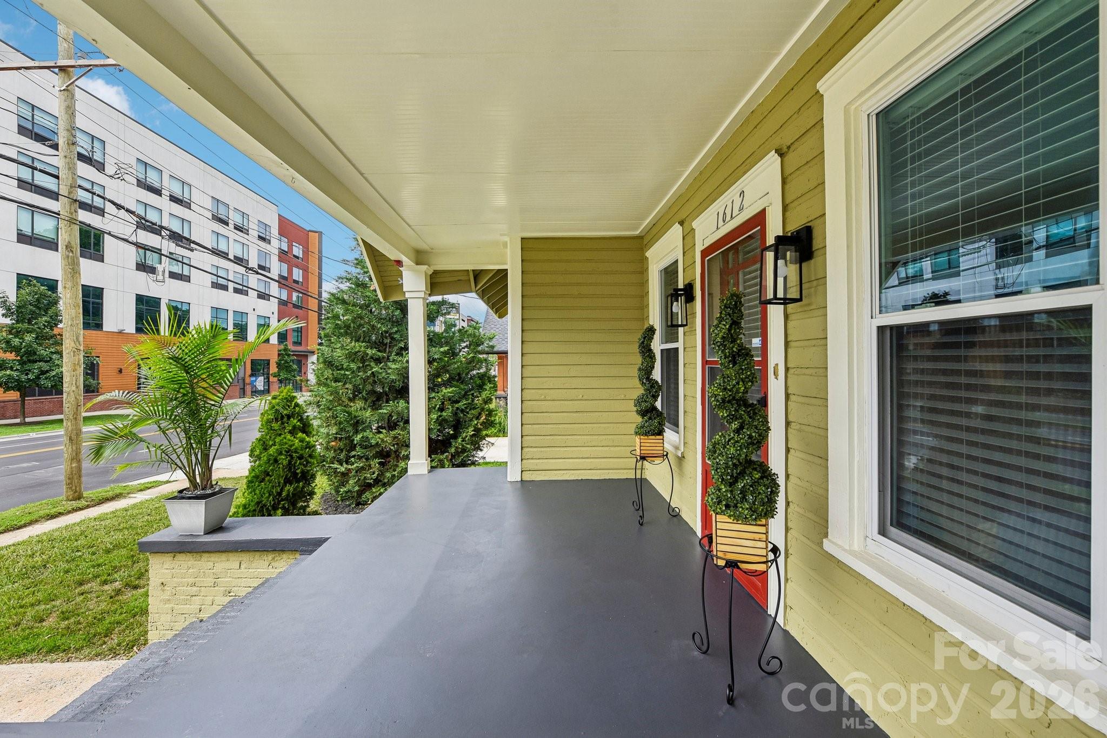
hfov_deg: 104.3
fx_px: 430
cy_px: 369
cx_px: 554
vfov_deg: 81.2
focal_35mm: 14
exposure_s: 1/320
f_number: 8
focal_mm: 14
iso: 200
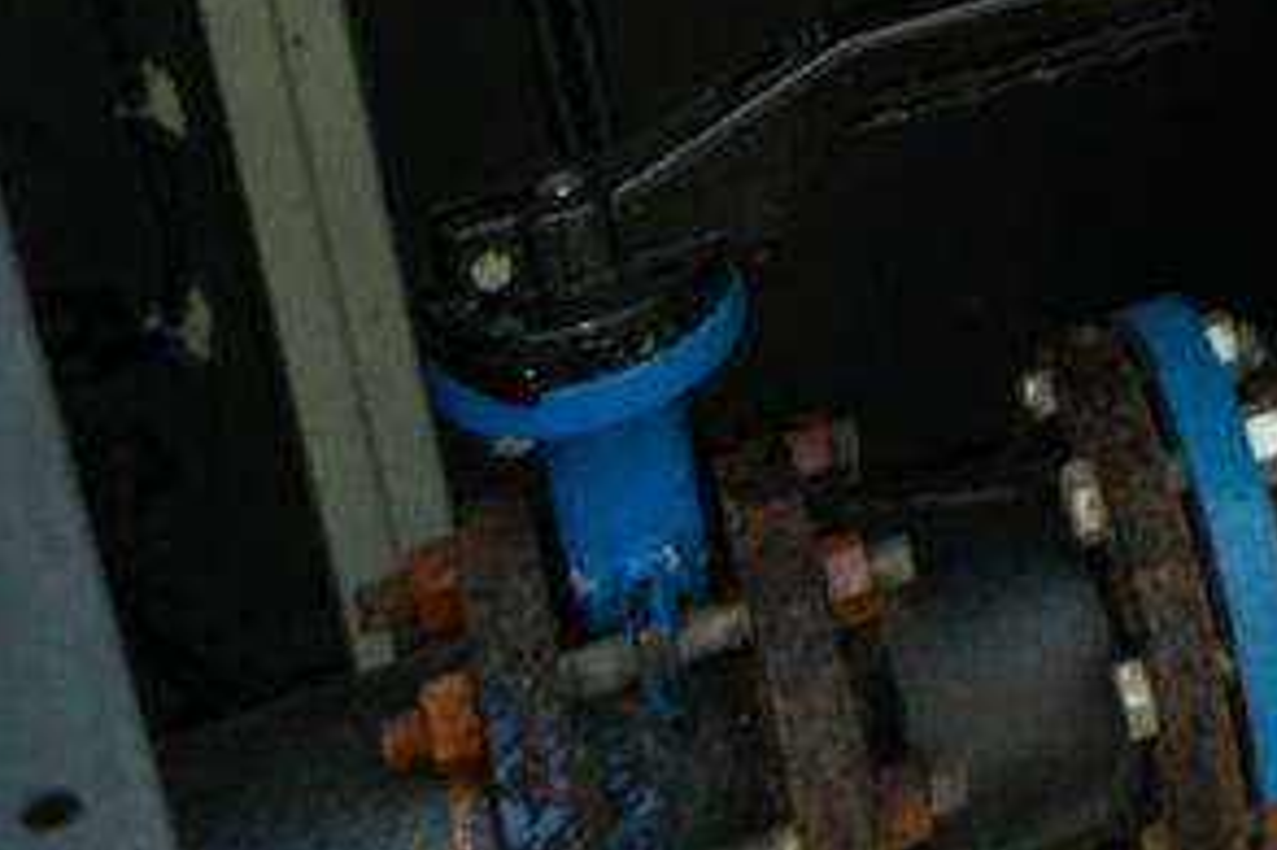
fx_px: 2978
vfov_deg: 14.6
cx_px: 1948
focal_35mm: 84
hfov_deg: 20.5
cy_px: -586
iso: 1000
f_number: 4
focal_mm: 24
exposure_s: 1/400
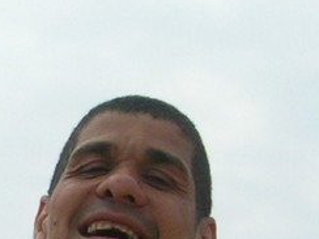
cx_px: 26
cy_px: 454
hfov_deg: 8.4
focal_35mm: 235
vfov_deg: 6.2
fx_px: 2166
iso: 50
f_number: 6.6
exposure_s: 1/311
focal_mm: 8.5
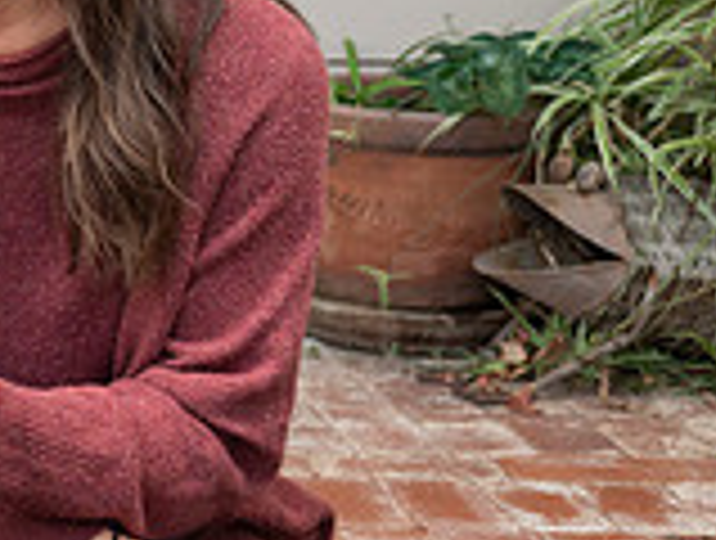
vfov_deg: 9.3
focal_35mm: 161
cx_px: -572
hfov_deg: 11.4
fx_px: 3338
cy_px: 272
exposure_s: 1/100
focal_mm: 46
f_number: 5.3
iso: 400
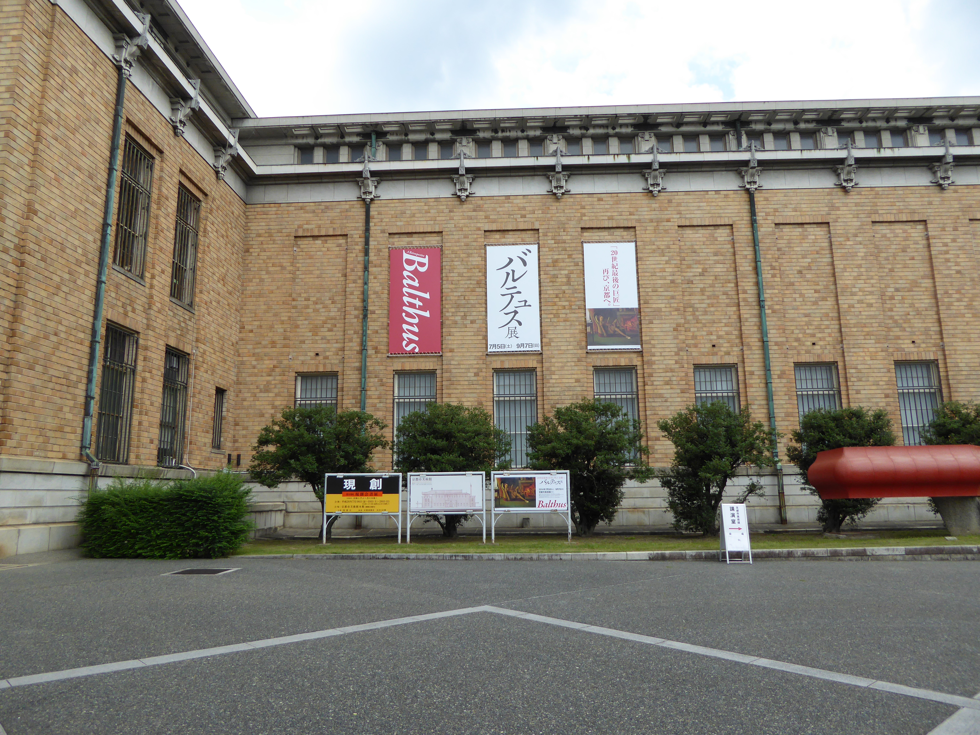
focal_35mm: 25
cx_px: 490
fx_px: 708
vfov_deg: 54.9
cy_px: 368
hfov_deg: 69.4
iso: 100
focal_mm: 4.3
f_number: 3.3
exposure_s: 1/640
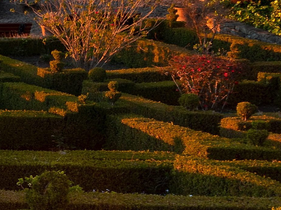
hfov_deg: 10.2
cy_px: 128
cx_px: -600
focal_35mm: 133
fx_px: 1080
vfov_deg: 11.1
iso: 100
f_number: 11
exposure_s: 8
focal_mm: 16
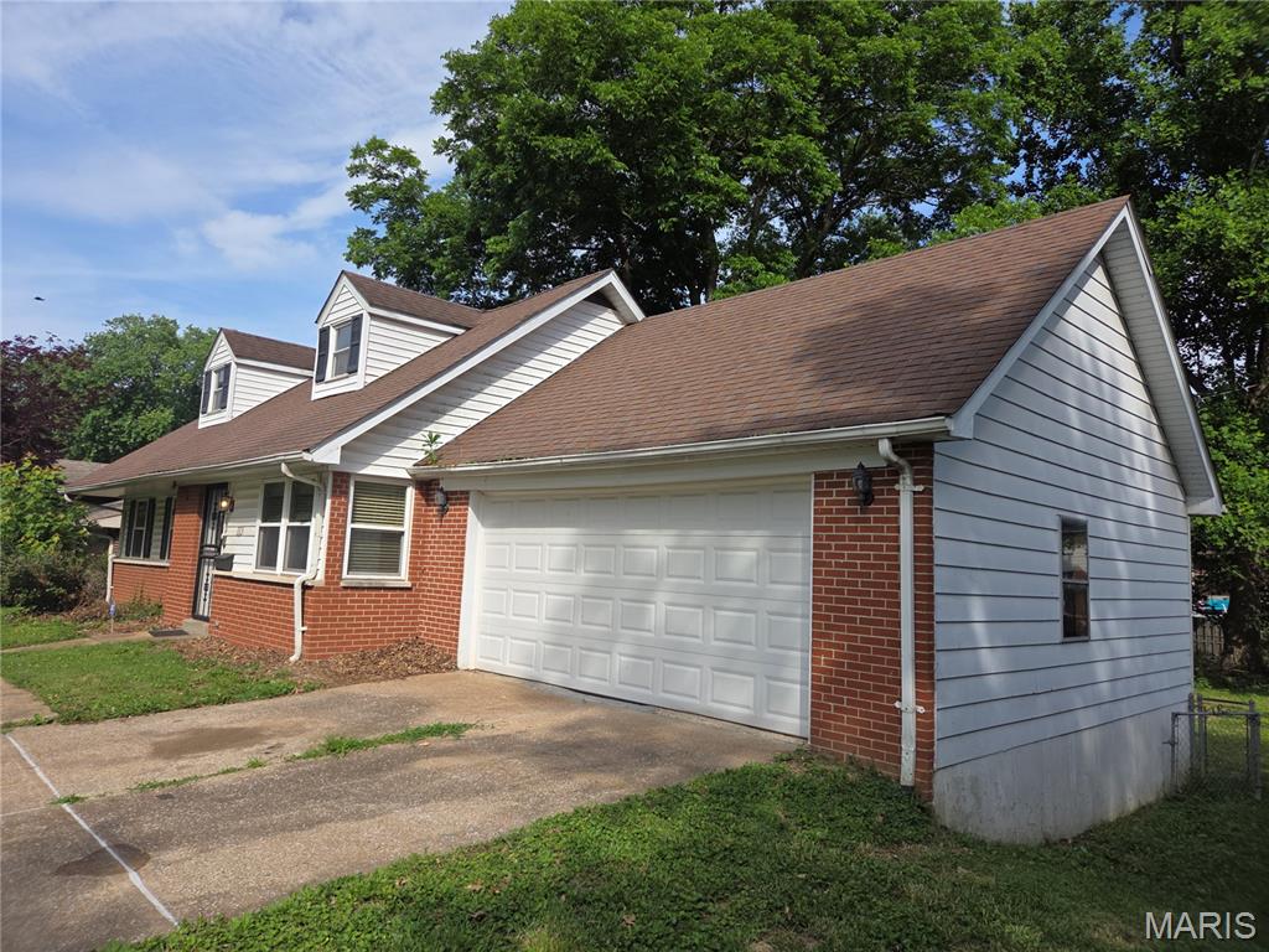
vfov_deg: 58.9
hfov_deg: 73.9
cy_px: 476
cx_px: 634
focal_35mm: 23
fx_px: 843
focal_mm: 5.4
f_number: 1.8
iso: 25
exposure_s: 1/1437
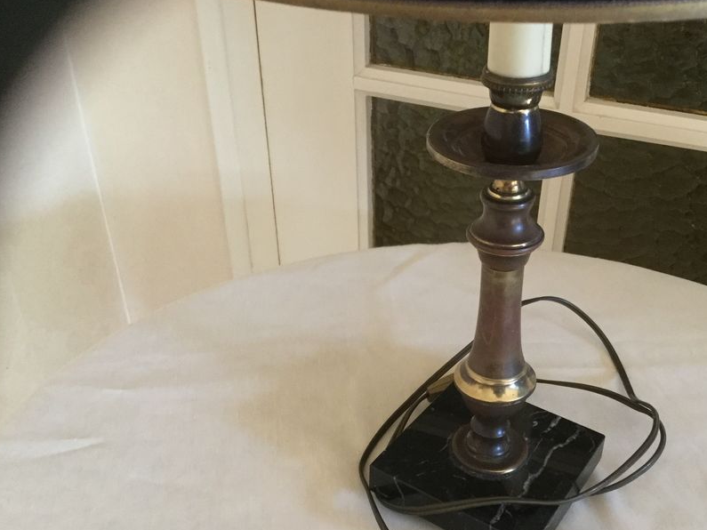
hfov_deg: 47.6
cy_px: 315
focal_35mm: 39
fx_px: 796
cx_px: 422
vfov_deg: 36.7
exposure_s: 1/20
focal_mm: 3.3
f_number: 2.4
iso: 200
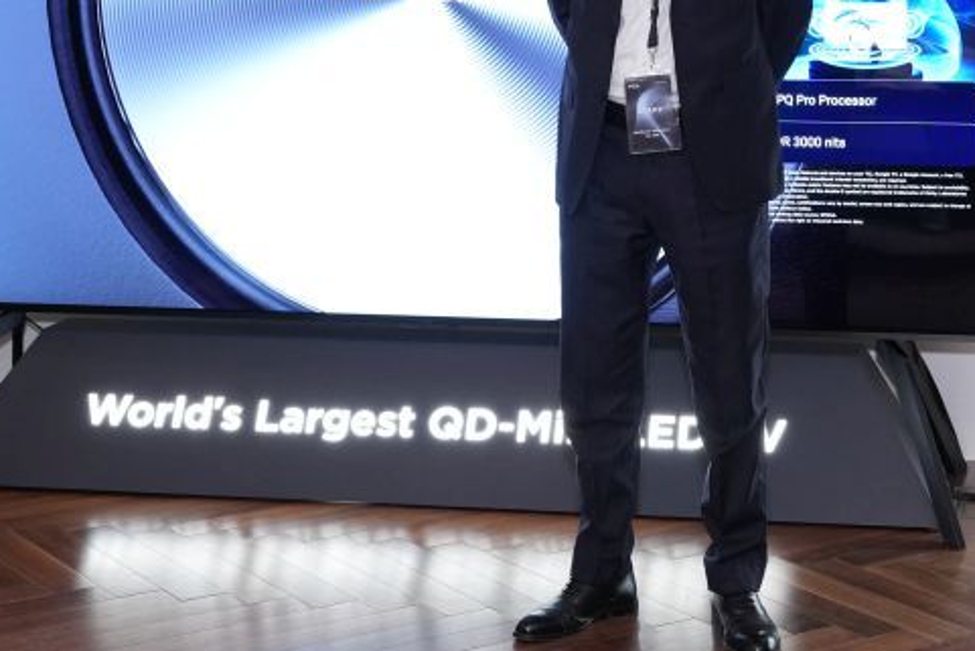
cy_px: 46
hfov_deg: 25.2
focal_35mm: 80
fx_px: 2167
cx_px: 671
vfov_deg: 16.8
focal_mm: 35
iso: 3200
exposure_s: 1/200
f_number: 4.5
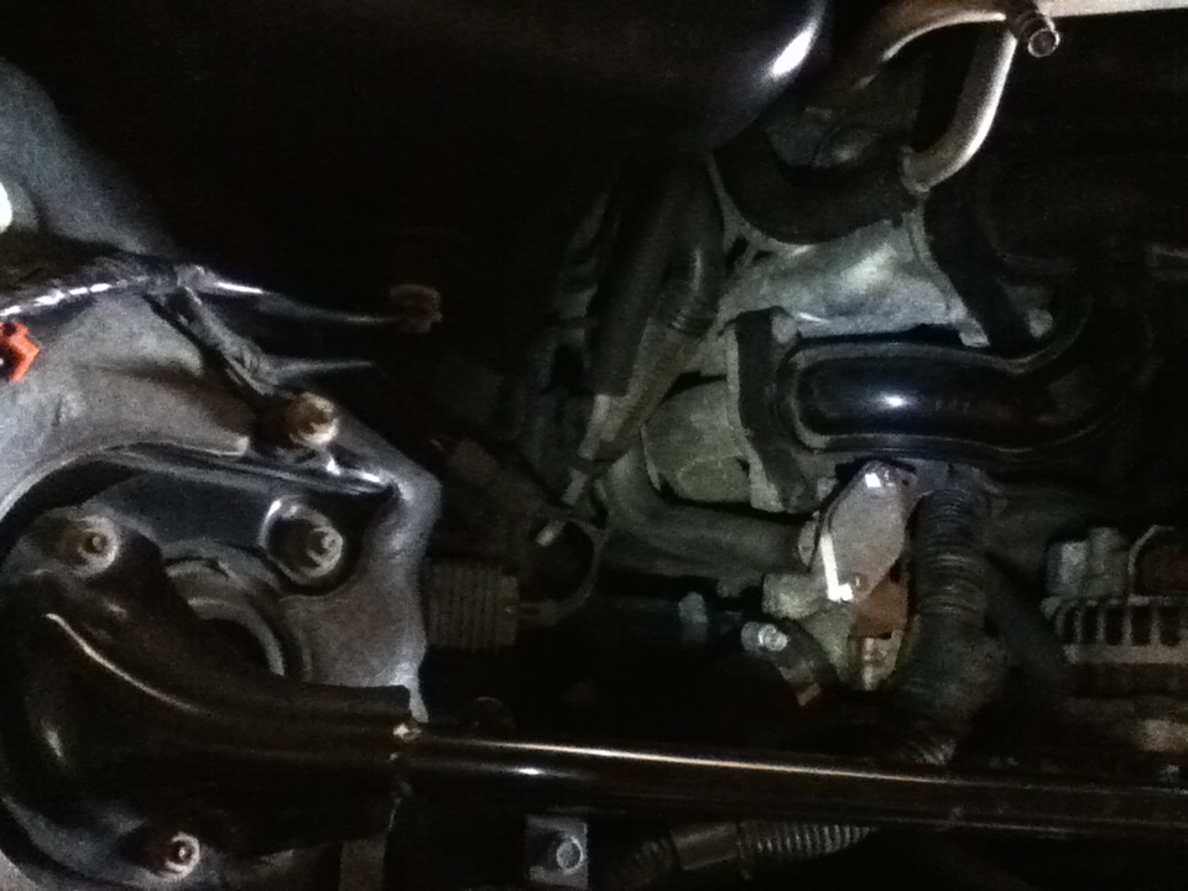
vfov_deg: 44.2
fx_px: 1098
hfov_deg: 56.8
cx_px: 594
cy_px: 446
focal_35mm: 32
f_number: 2.4
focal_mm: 3.85
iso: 1250
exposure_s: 1/15
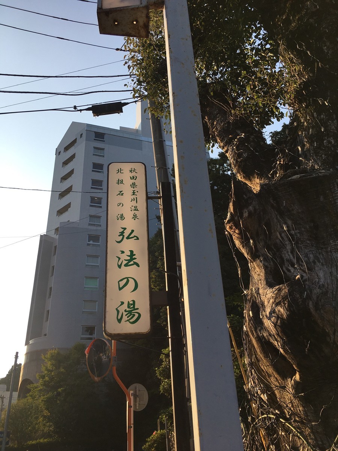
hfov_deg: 48.2
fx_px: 378
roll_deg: +2.0
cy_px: 226
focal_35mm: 29
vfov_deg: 61.7
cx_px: 169
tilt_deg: +29.6
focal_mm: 4.15
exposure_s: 1/746
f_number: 2.2
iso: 25
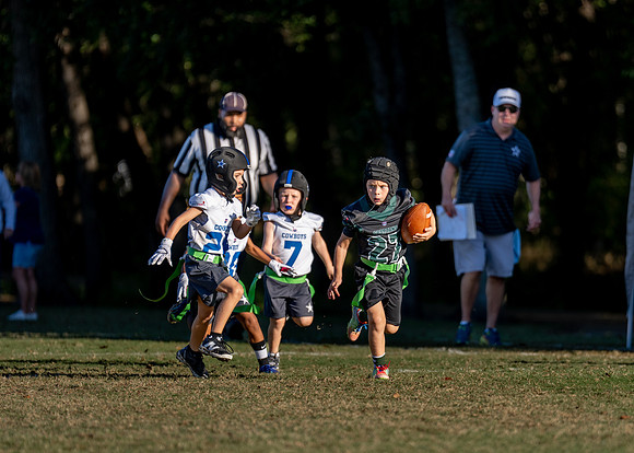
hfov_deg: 6.7
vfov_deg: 4.8
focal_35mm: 299
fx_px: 5385
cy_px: 276
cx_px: 396
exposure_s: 1/1600
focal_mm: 200
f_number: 2.8
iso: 100
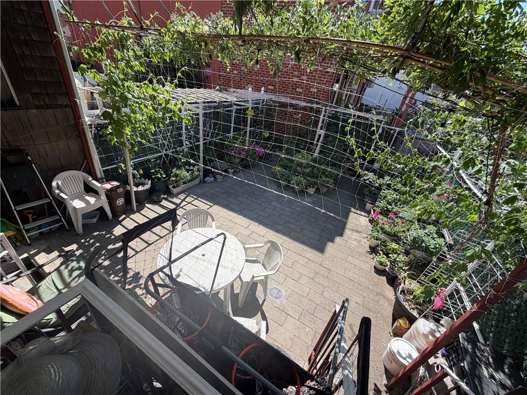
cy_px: 198
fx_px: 213
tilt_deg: -31.1
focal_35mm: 14
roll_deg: -8.5
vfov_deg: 85.7
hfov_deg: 102.1
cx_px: 264
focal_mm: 2.22
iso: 40
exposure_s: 1/644
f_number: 2.2
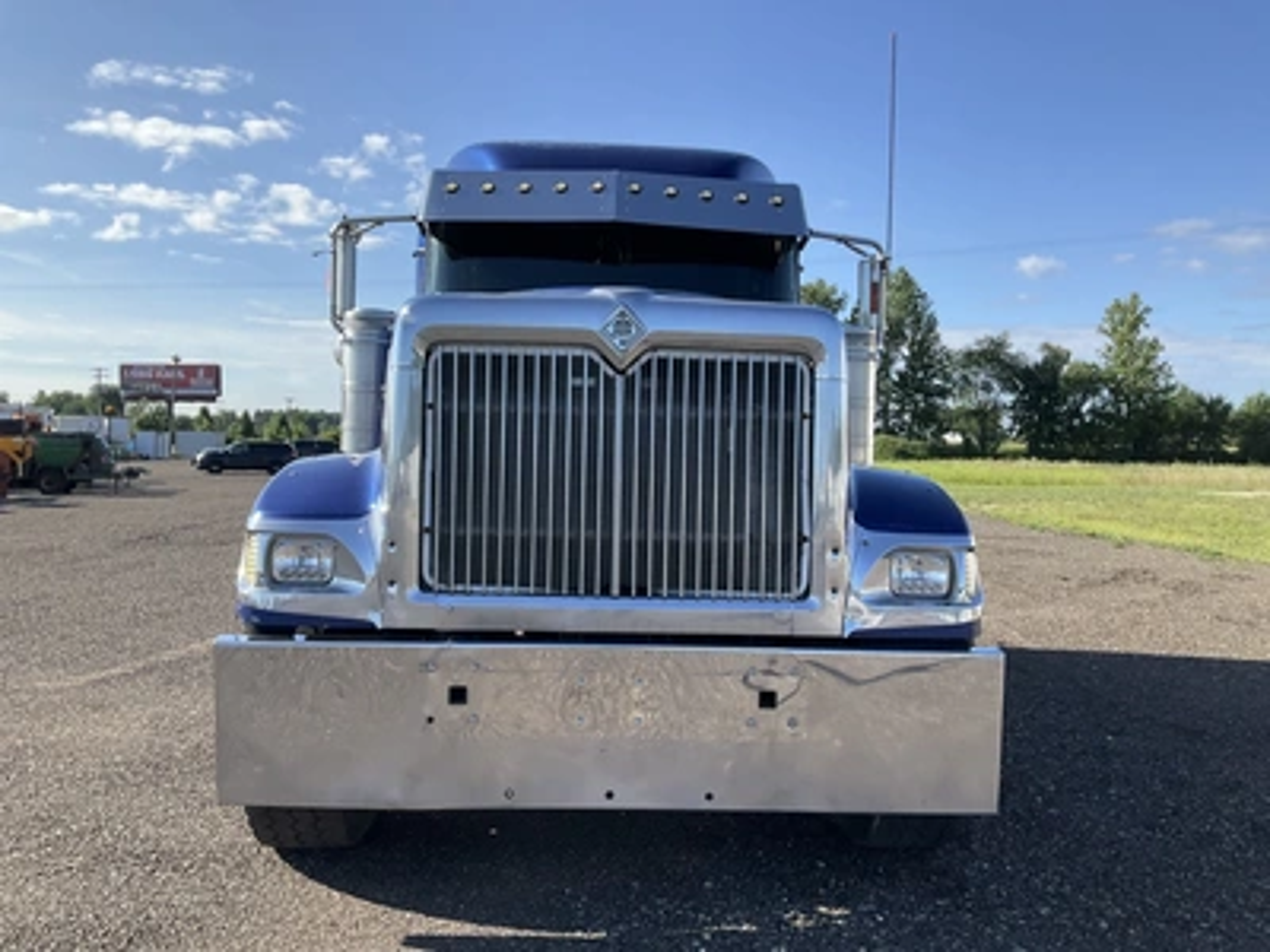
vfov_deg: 48.2
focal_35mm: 29
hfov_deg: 61.7
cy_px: 476
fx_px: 1064
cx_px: 635
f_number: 1.8
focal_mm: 3
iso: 25
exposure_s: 1/1076
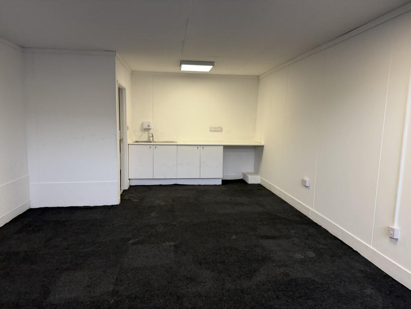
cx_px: 206
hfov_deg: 71.6
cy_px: 154
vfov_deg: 56.8
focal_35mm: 24
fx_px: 285
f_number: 1.78
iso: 125
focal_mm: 6.76
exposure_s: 1/100
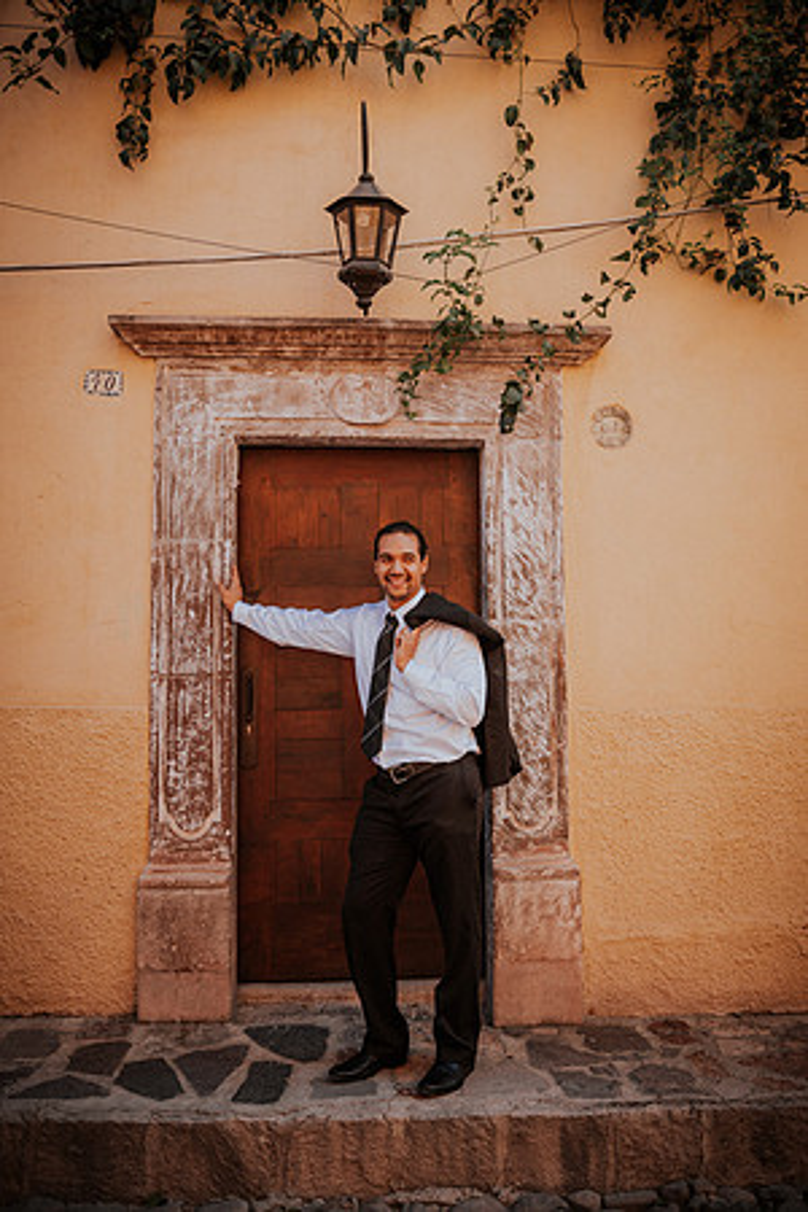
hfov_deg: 47.9
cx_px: 404
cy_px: 606
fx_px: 909
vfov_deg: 67.4
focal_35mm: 27
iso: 100
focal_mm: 18
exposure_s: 1/1250
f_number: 1.8
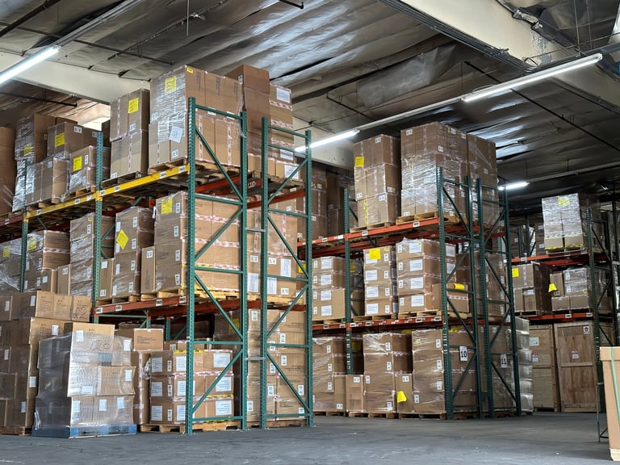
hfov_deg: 39.7
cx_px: 310
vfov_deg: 30.3
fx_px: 860
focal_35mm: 48
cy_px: 232
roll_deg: +1.2
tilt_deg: +9.7
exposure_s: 1/60
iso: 125
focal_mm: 6.86
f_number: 1.78
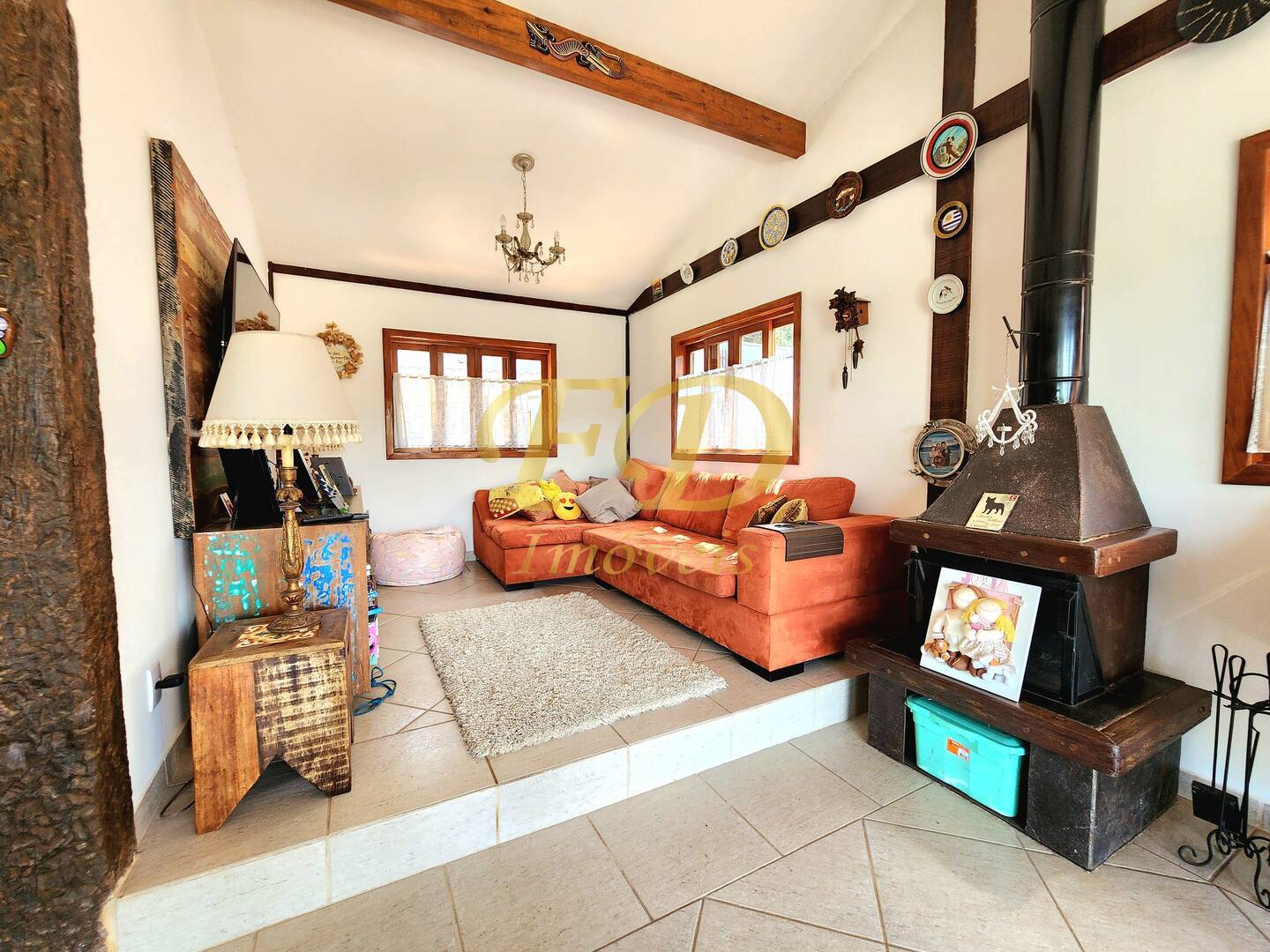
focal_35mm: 13
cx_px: 635
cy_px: 476
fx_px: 477
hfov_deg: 106.2
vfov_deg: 89.9
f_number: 2.2
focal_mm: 2.2
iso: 160
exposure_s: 1/60.2
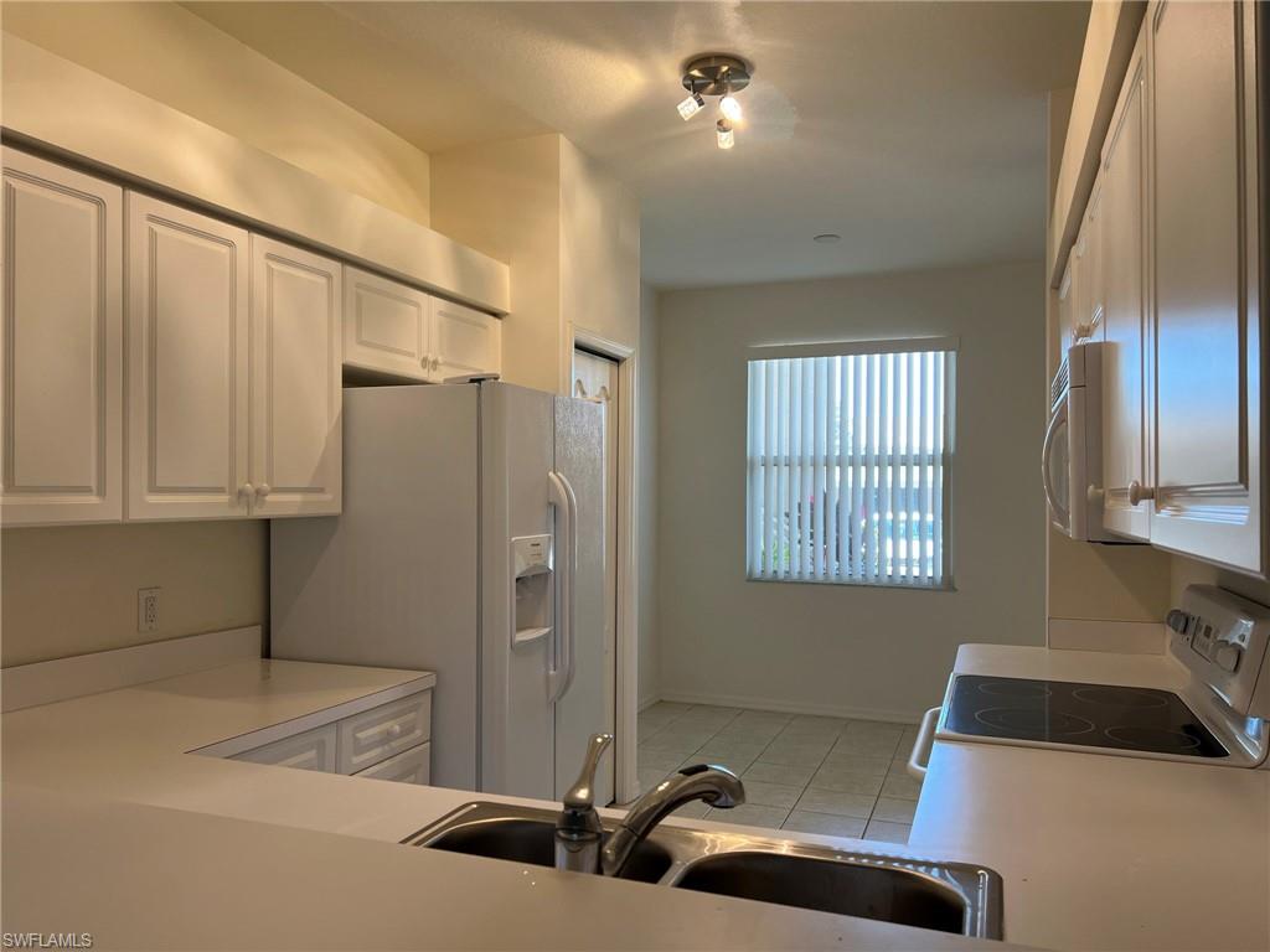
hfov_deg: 67.3
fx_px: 954
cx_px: 635
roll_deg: -0.4
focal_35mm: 26
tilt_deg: -0.1
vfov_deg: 53.1
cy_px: 476
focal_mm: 5.7
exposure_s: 1/120
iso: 100
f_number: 1.5
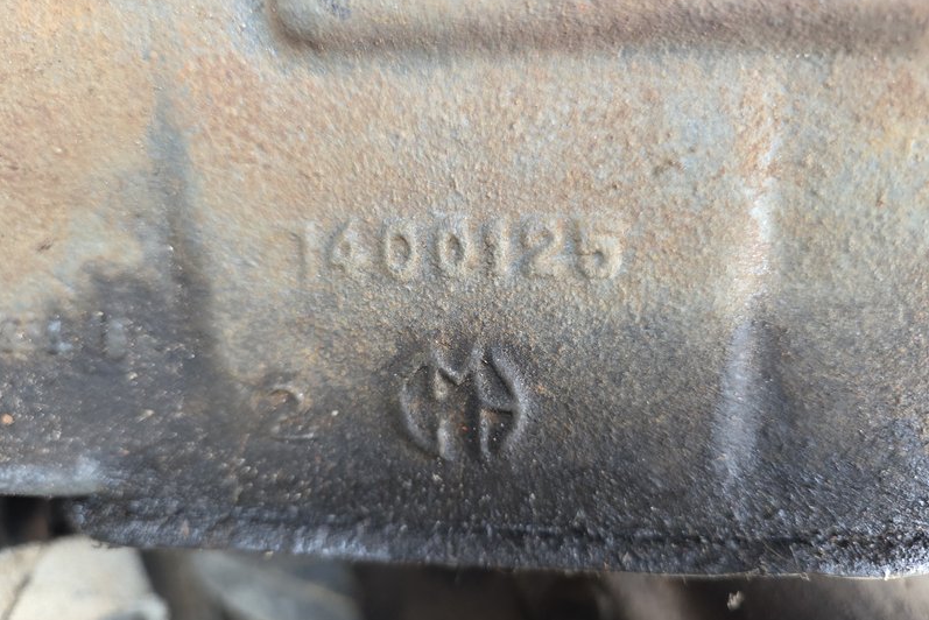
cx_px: 464
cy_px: 325
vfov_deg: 53.2
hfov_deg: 73.7
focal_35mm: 24
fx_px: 620
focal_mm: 6.3
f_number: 1.7
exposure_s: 1/100
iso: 320
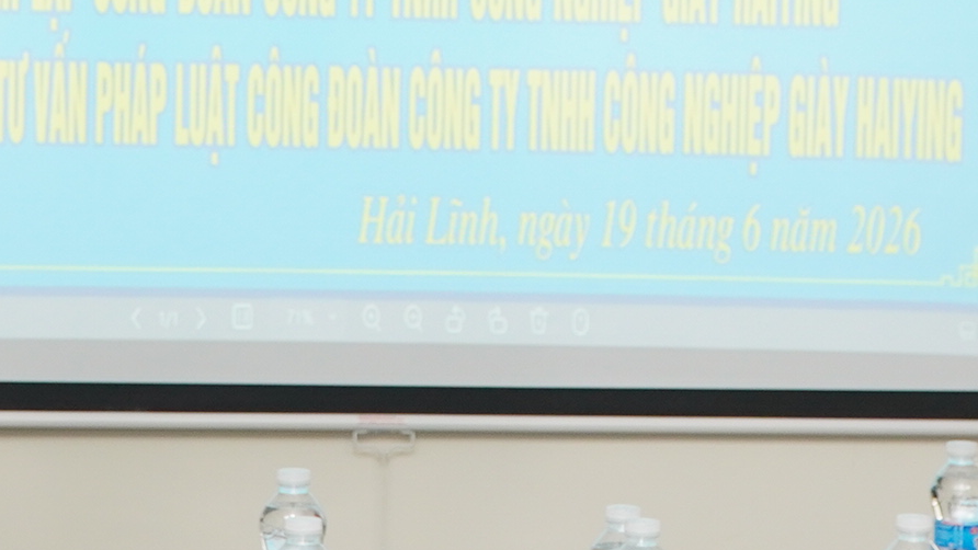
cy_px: 56
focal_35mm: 127
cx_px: 539
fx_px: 3294
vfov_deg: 9.5
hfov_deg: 16.9
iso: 500
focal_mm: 24
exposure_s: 1/160
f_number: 4
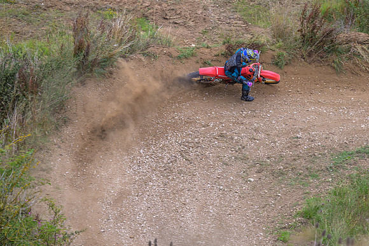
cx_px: 251
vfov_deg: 5.0
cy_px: 78
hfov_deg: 7.6
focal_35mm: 273
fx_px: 2794
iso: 64
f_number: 4
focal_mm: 200
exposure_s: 1/400
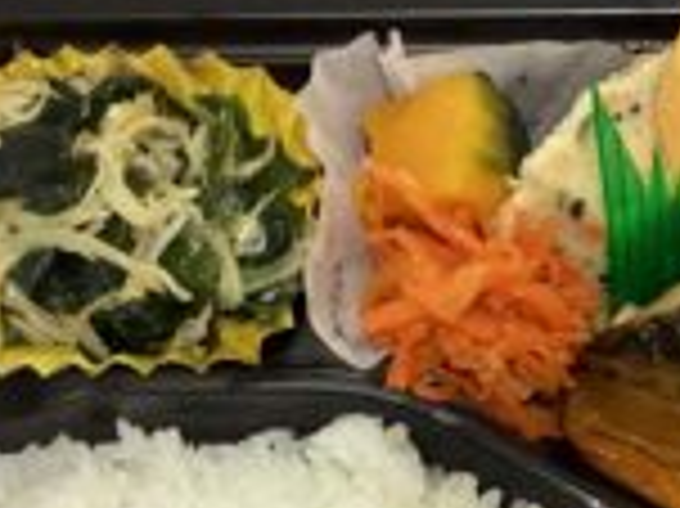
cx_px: 507
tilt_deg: -84.6
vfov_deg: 18.4
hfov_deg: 25.1
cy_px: 564
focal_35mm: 77
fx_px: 1511
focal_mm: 3.3
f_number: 2.4
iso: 200
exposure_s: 1/50
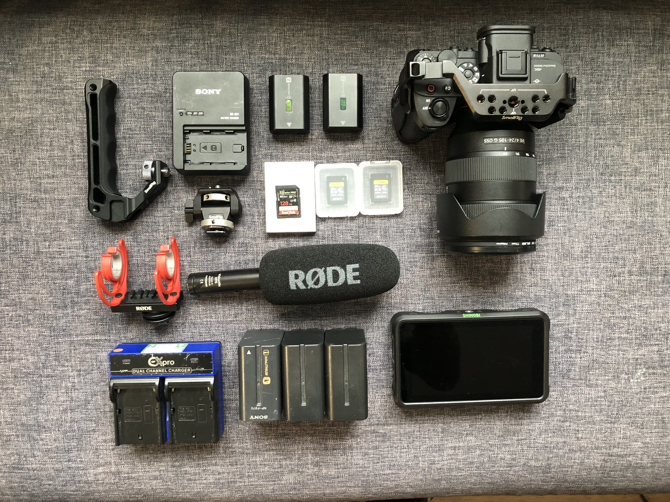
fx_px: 542
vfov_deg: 49.7
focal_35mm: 28
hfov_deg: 63.4
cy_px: 251
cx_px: 335
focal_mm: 4
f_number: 1.8
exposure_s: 1/17
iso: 100
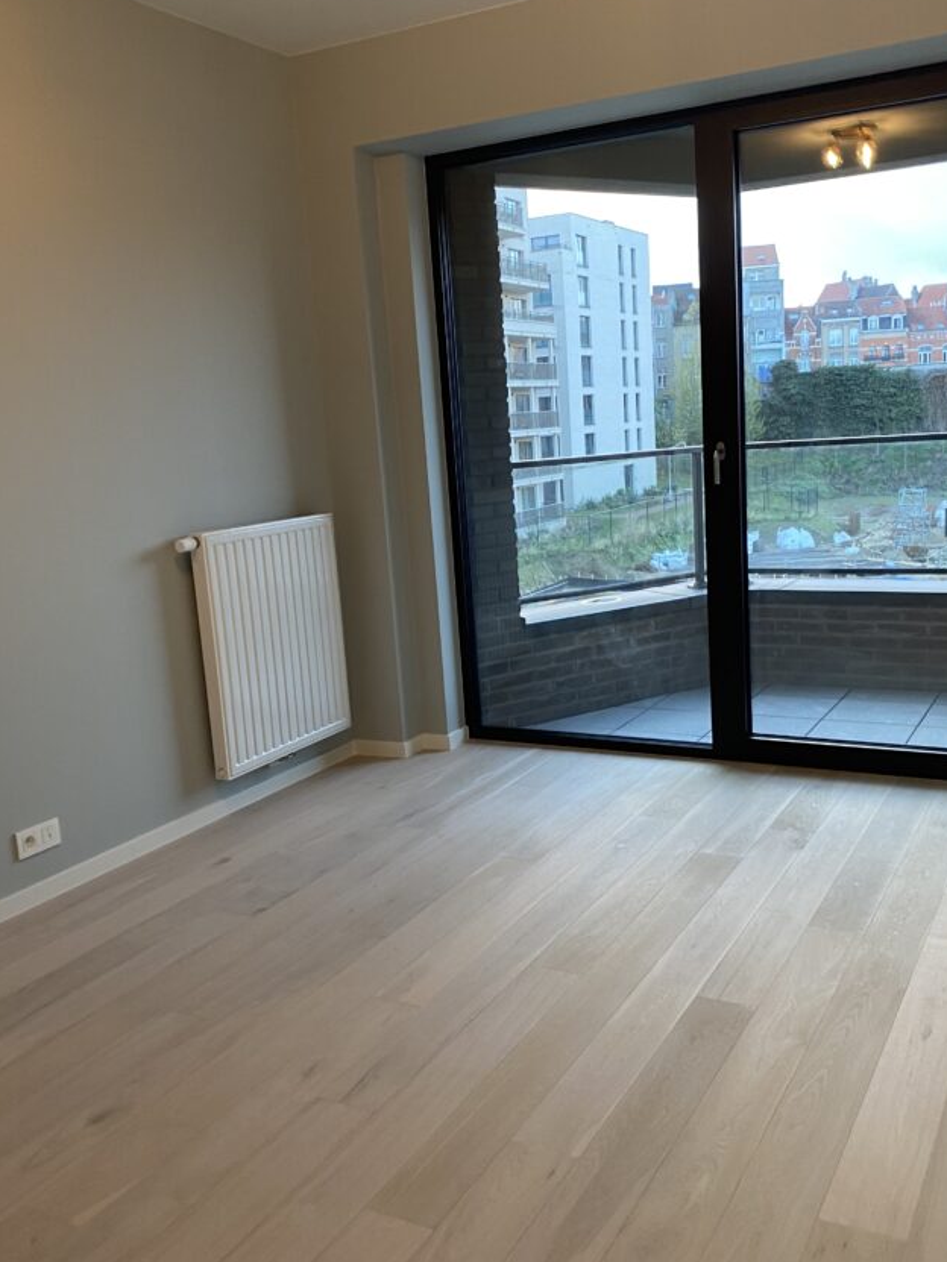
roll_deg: +3.7
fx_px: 1167
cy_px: 657
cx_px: 530
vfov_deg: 56.8
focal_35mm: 32
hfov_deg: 44.1
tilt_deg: -10.2
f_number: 1.8
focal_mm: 4.25
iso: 125
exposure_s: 1/50
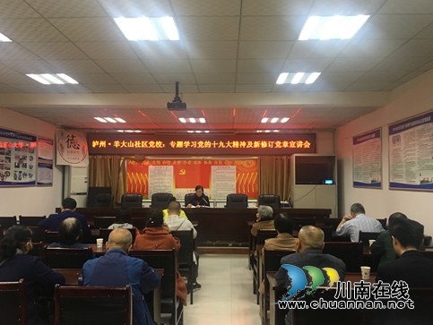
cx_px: 217
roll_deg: -0.8
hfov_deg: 59.9
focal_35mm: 30
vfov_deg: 46.9
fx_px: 376
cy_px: 163
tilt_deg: +1.7
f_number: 2.2
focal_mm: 4.15
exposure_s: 1/33
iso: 160
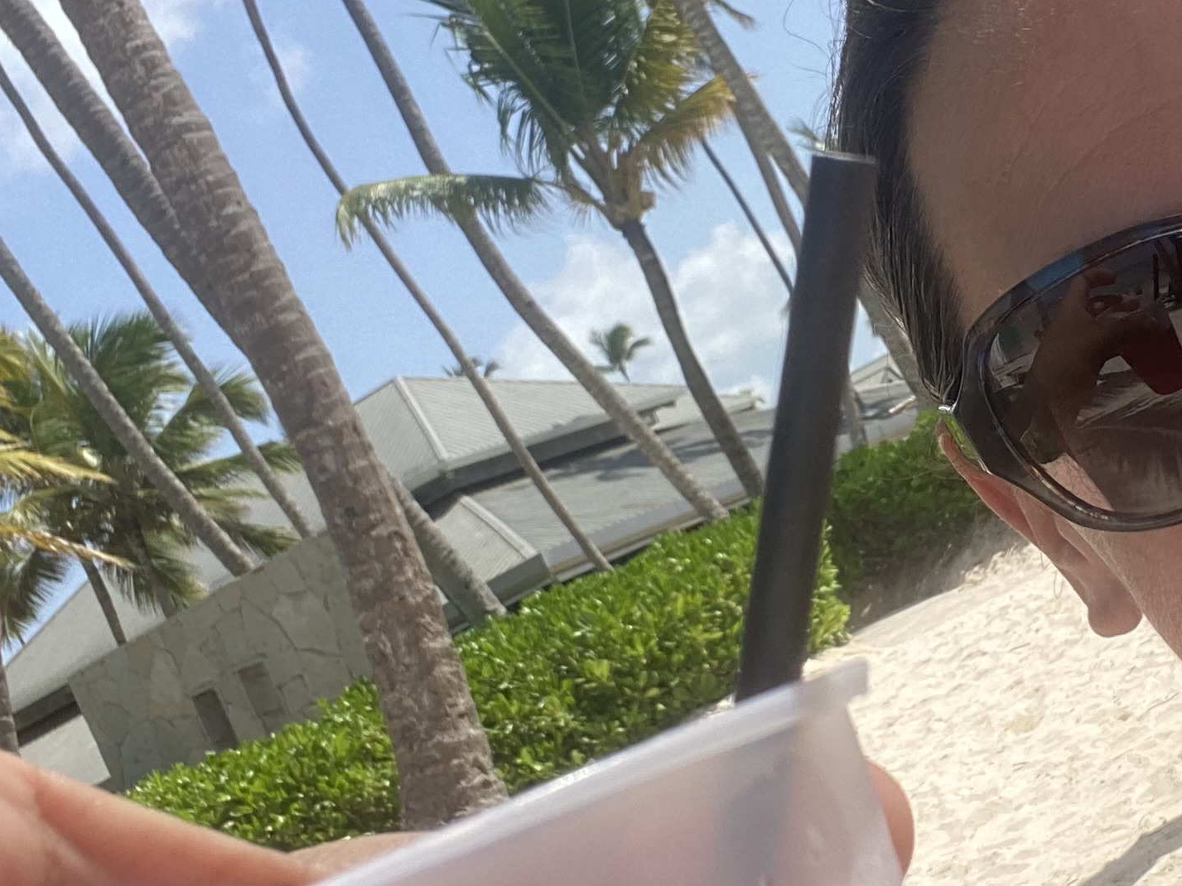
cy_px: 410
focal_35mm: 65
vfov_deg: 22.6
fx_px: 2219
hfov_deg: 29.3
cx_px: 919
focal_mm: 2.71
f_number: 2.2
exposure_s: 1/600
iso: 25
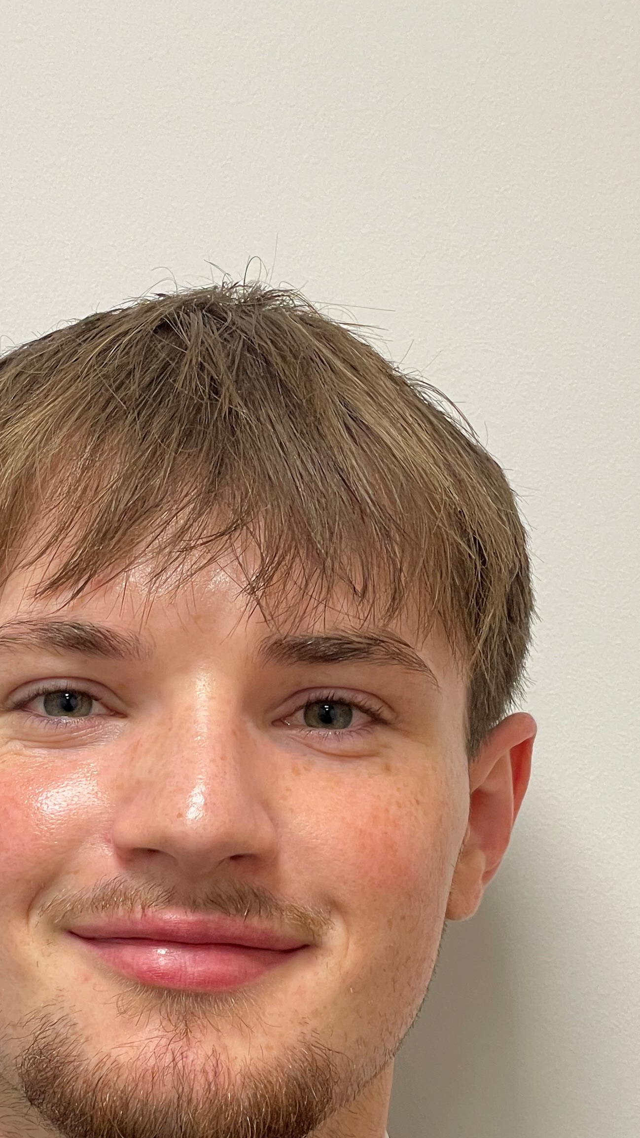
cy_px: 944
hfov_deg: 12.2
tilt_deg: -1.0
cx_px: 185
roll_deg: +0.7
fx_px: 2986
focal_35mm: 99
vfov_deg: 21.3
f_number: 2
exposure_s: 1/50
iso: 100
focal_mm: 6
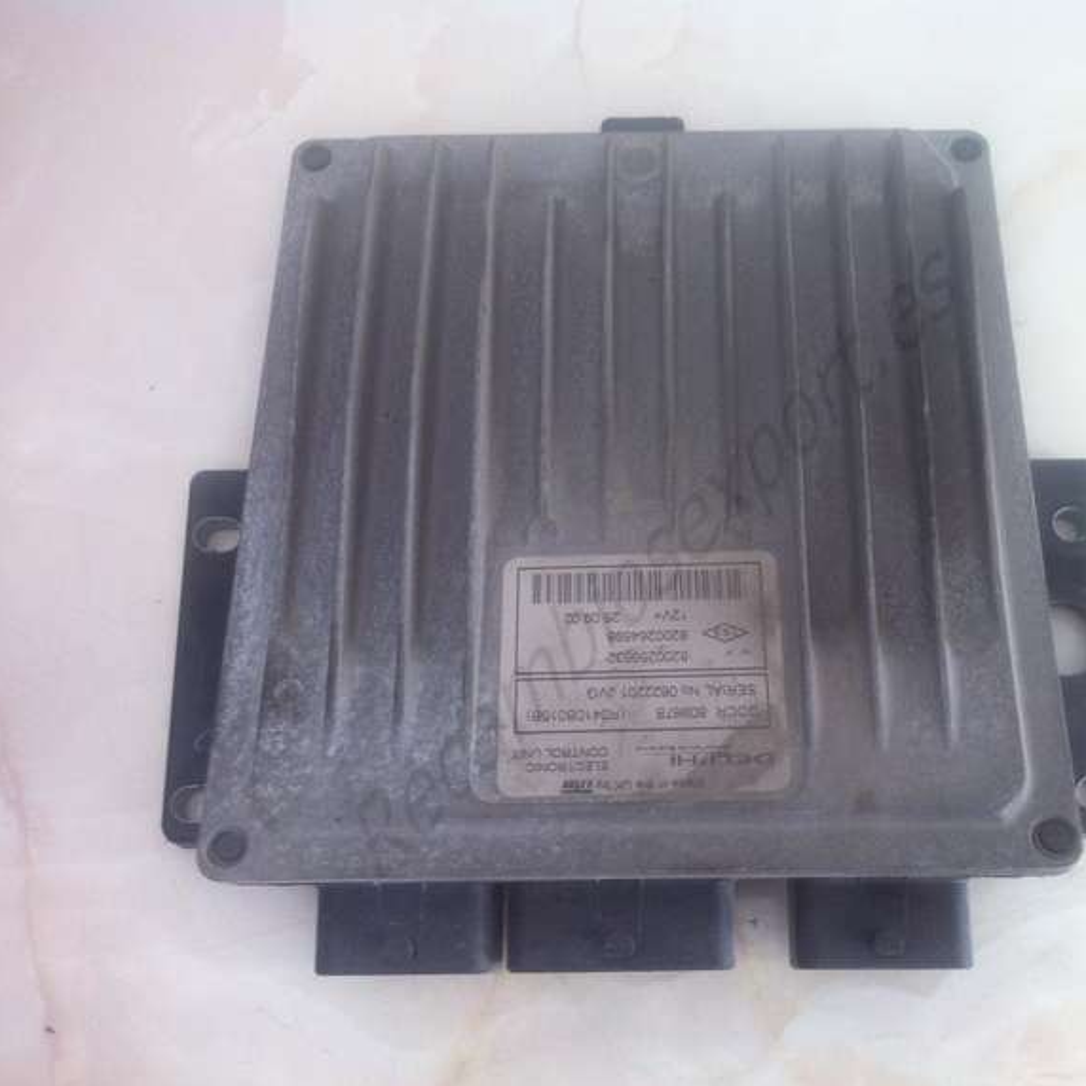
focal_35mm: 42
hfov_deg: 39.8
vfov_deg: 40.0
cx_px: 672
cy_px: 550
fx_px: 1491
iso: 80
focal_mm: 3.85
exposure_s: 1/40
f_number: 2.8
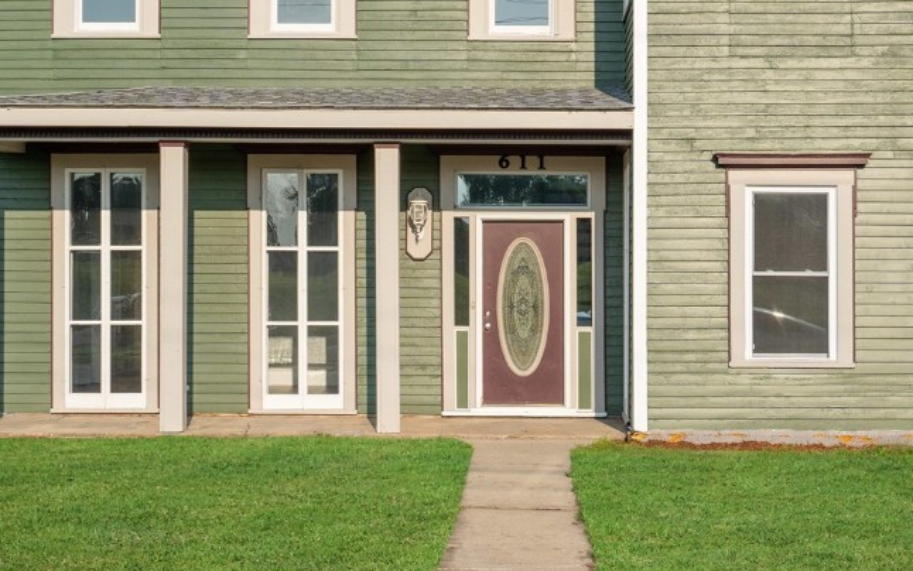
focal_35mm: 60
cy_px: 59
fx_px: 1493
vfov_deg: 21.2
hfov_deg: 33.9
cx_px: 555
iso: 250
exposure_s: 1/800
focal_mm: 33
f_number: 9
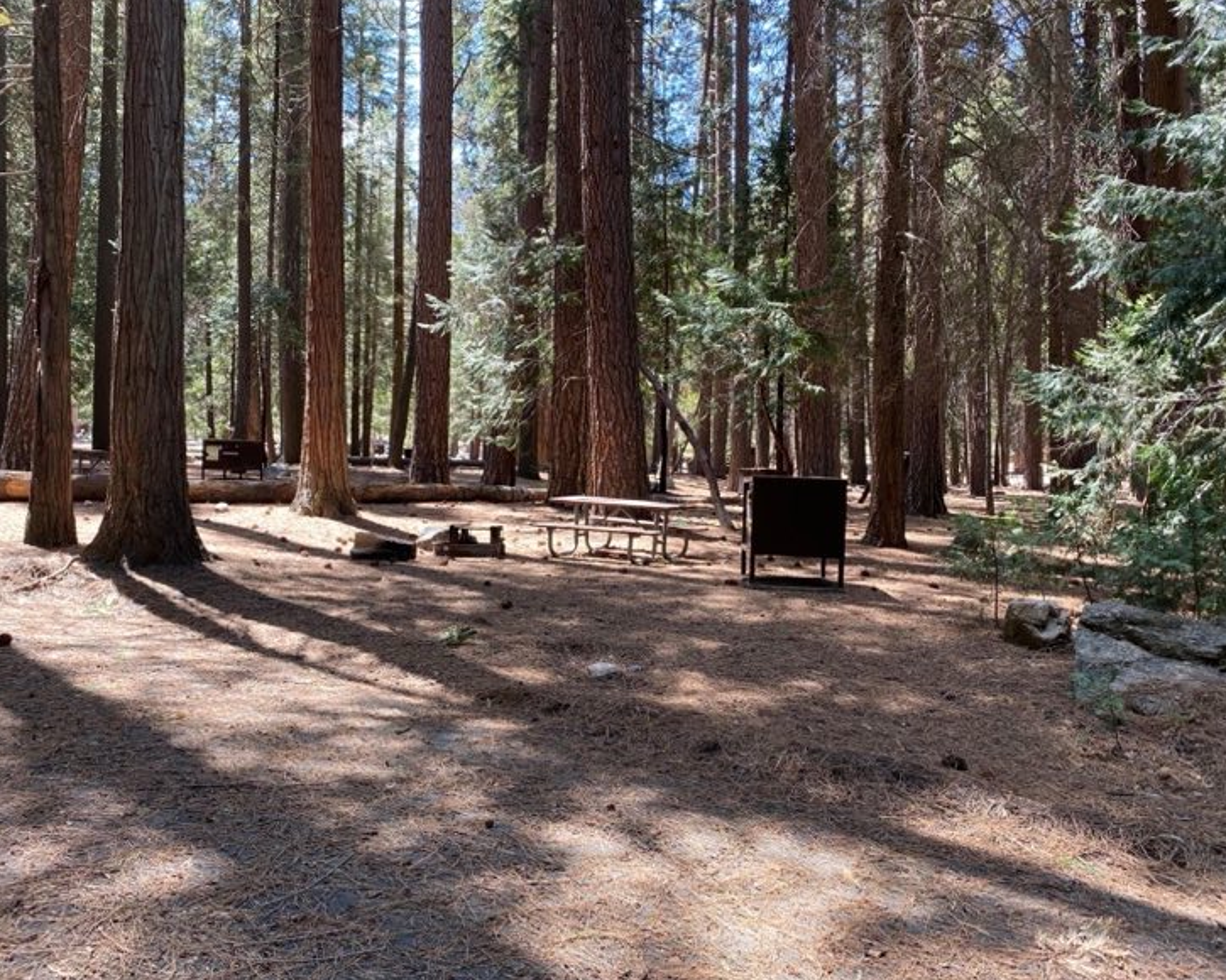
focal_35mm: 28
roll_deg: -0.9
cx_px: 609
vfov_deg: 51.5
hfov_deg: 62.2
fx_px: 1016
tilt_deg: +0.2
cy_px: 493
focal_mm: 4.25
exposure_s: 1/122
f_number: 1.8
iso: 32
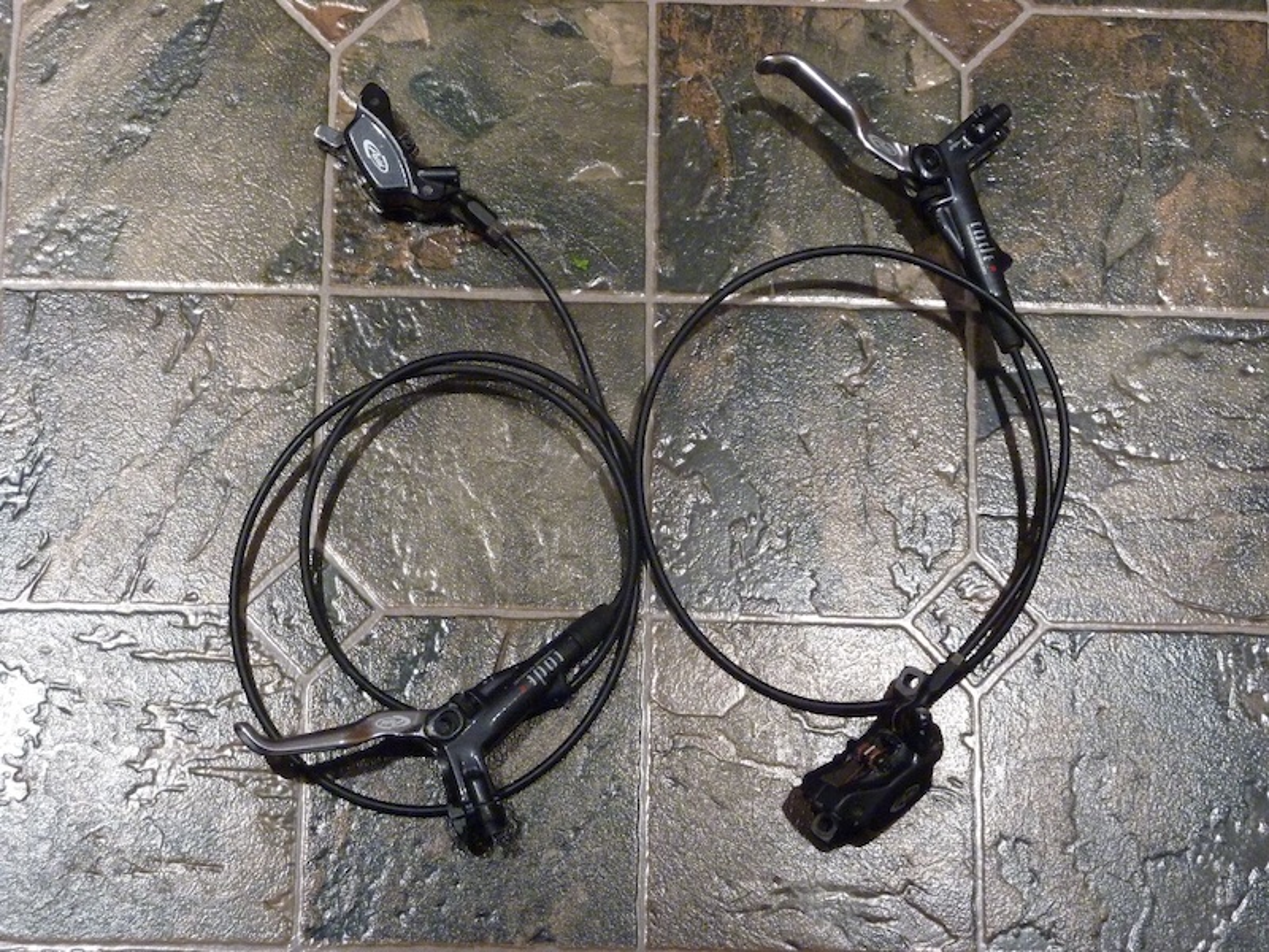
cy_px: 476
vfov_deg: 20.4
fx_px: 2639
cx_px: 634
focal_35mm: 72
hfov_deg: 27.0
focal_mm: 11.9
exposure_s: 1/25
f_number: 4.1
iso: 400
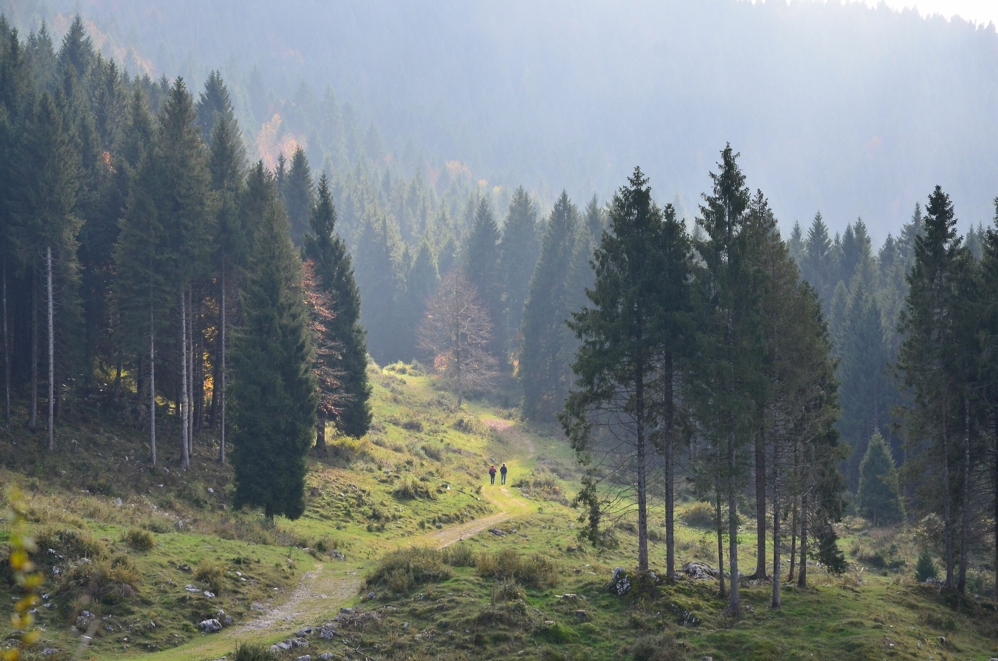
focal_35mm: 128
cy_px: 330
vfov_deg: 10.7
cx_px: 499
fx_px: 3528
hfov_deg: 16.1
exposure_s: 1/160
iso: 200
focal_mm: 85
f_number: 8
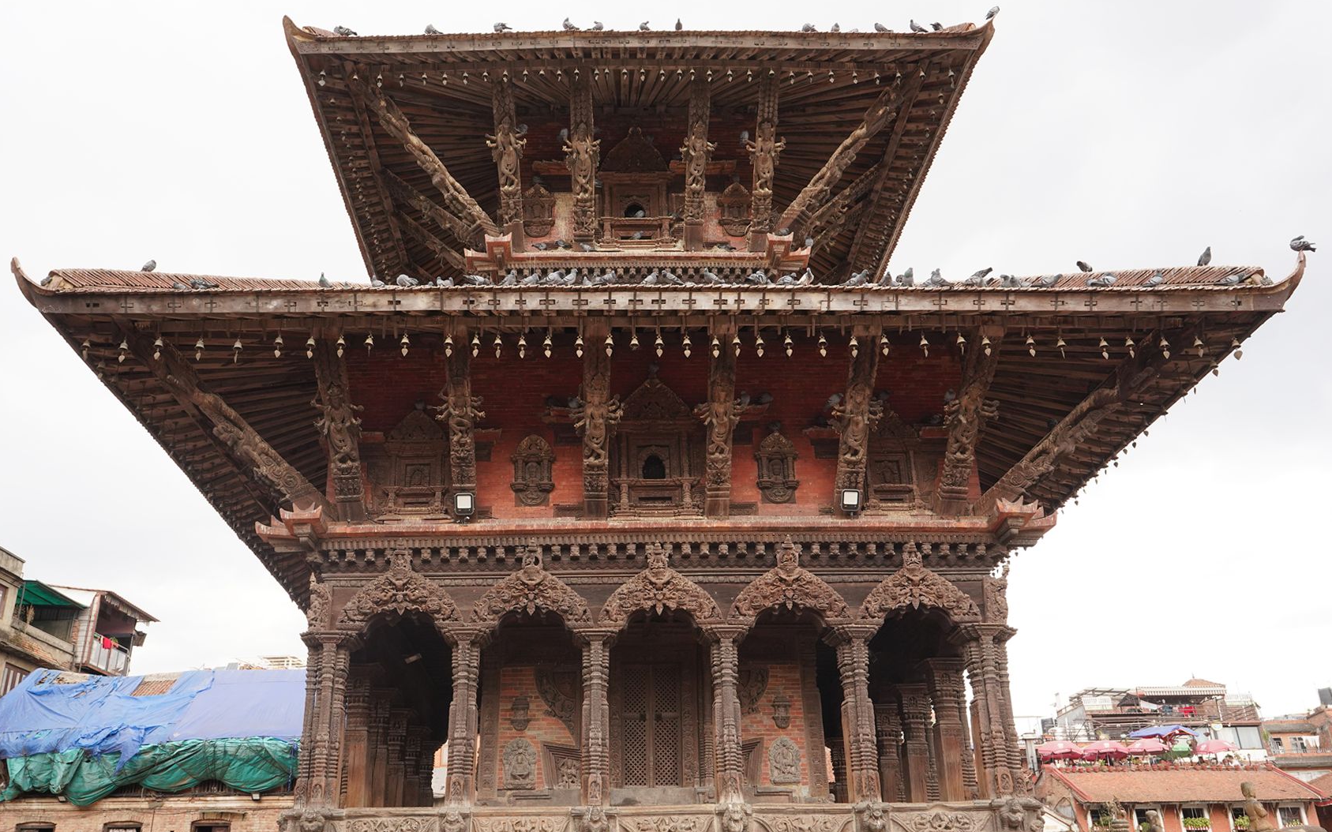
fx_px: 1053
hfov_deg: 64.5
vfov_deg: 43.0
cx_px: 610
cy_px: 471
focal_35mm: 29
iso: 800
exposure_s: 1/100
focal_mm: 24
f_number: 11
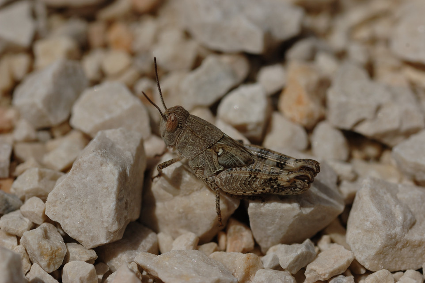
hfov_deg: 13.0
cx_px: 212
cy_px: 142
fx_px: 1858
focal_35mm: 158
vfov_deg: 8.7
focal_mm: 105
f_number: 10
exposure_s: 1/2000
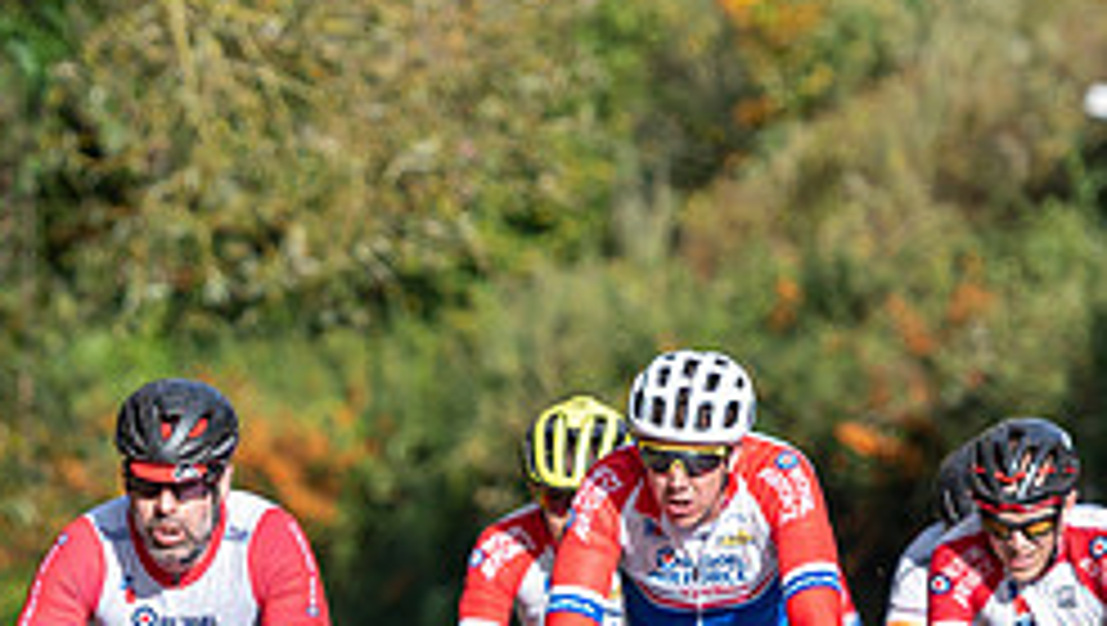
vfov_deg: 2.9
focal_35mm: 420
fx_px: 12342
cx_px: 218
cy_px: 580
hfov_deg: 5.1
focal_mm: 145
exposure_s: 1/1600
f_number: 3.5
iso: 200
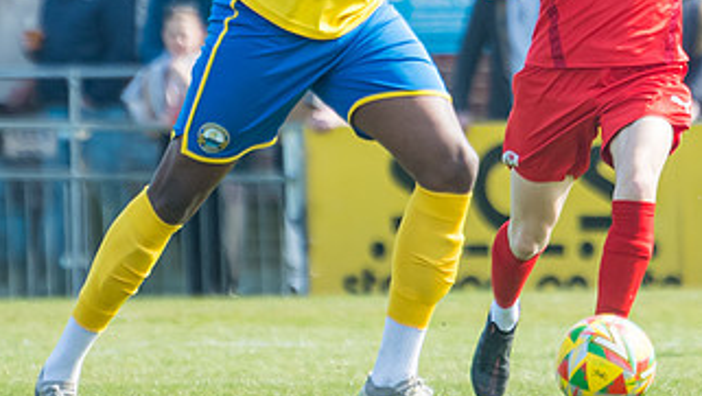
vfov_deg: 1.2
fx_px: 18755
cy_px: 63
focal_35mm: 1007
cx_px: 469
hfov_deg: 2.1
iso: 400
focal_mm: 280
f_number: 4
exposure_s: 1/1600
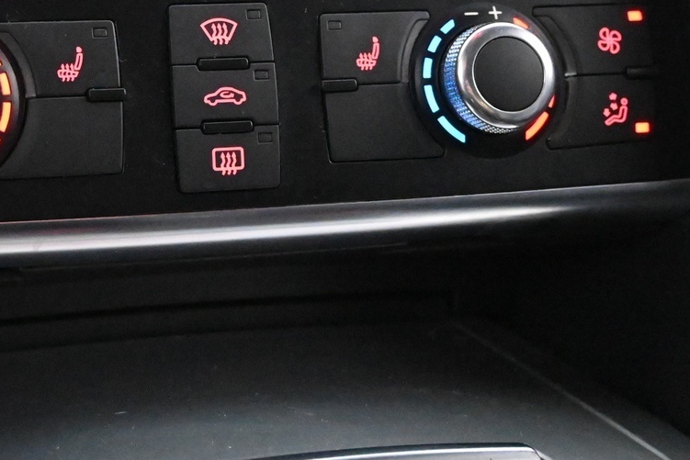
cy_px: -13
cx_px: 168
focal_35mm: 70
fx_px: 1333
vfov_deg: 19.0
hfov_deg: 28.6
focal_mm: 21.5
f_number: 4
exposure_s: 1/30
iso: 14400
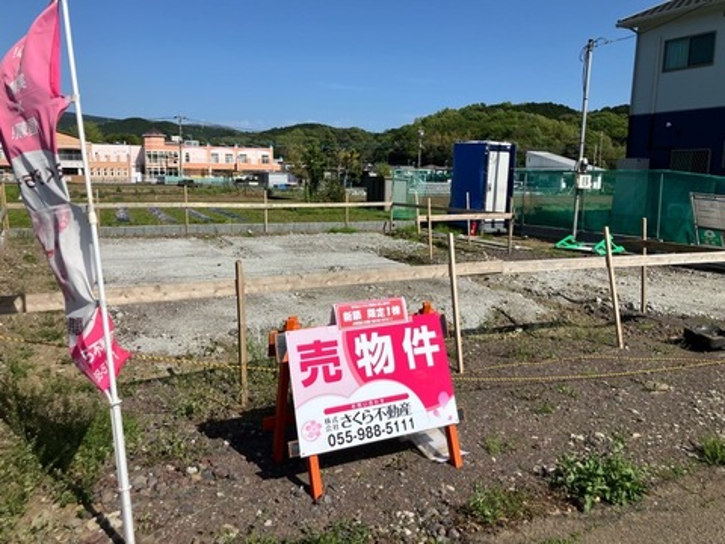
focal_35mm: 28
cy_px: 272
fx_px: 586
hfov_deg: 63.4
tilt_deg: -8.3
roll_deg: -1.5
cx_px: 362
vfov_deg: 49.7
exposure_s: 1/3745
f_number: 1.8
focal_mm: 3.99
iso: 32
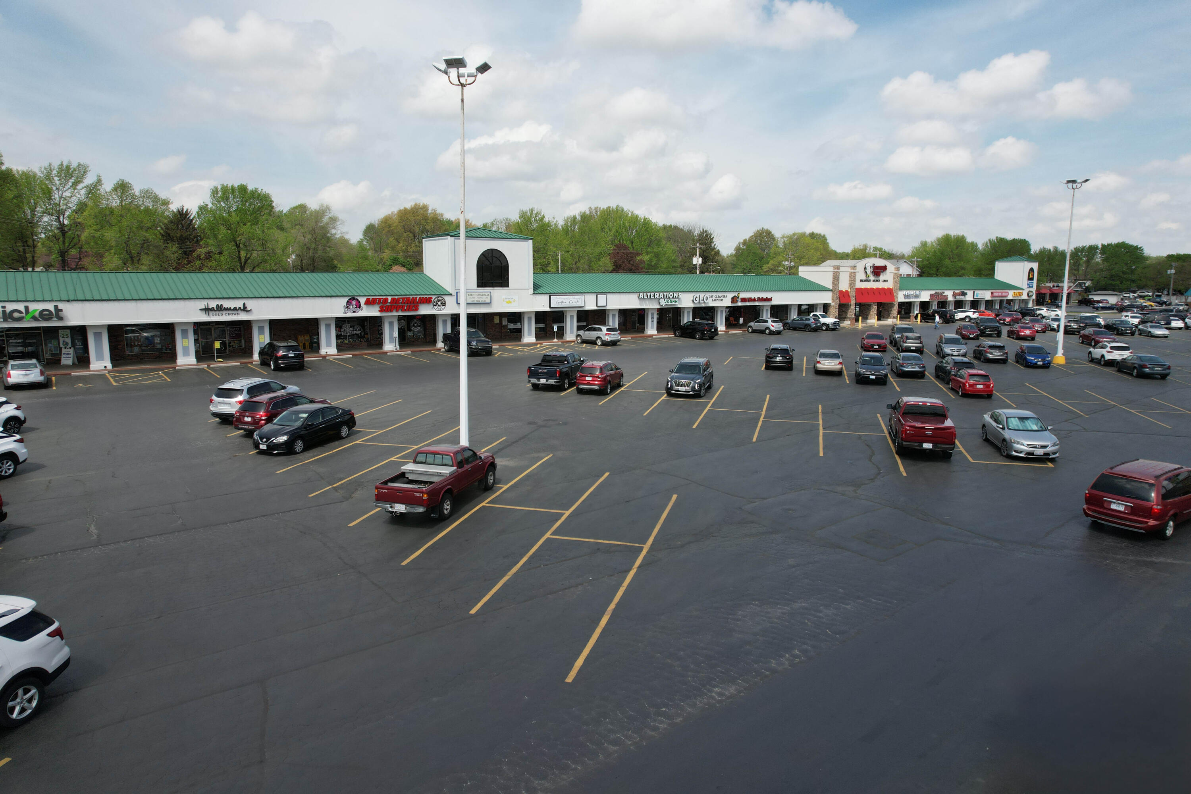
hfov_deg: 78.6
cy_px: 397
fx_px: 728
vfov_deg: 57.2
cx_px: 596
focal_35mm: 22
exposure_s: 1/640
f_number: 2.8
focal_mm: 8.38
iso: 140
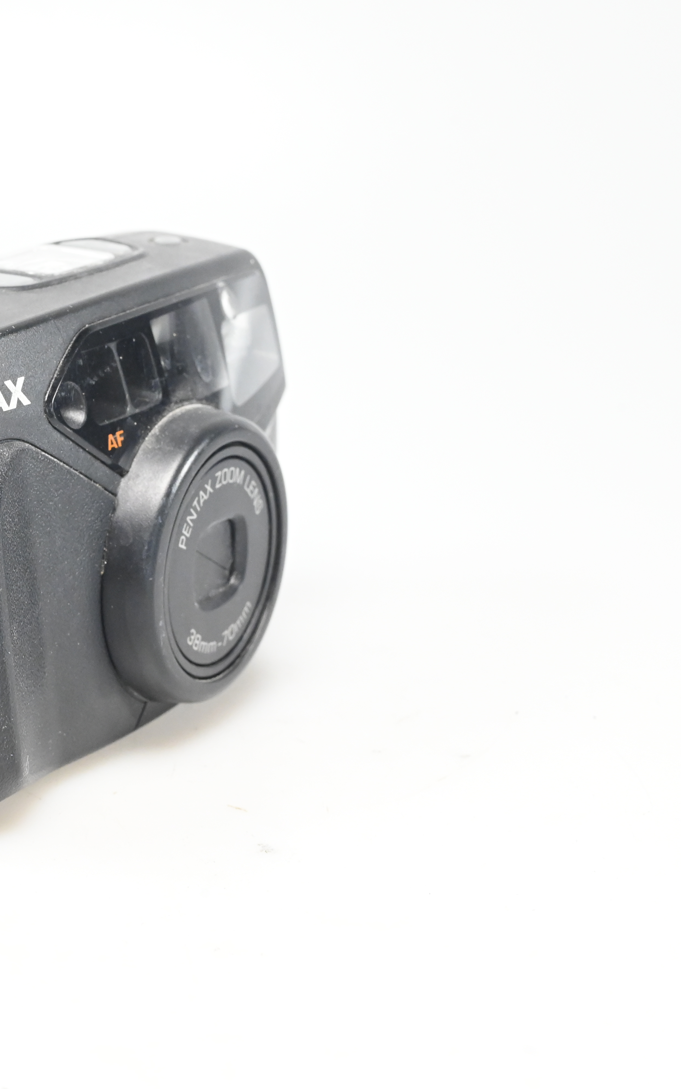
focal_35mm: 77
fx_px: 2287
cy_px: 547
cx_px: 1
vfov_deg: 26.8
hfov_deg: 16.6
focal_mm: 50
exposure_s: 1/200
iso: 5000
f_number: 14
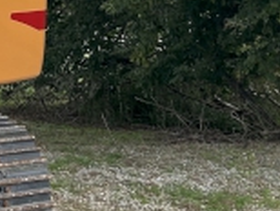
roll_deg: -0.4
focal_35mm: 135
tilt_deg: +4.9
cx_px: -127
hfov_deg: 13.8
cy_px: -106
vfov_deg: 10.6
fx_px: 1094
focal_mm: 5.7
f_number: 1.5
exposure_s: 1/1597
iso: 50
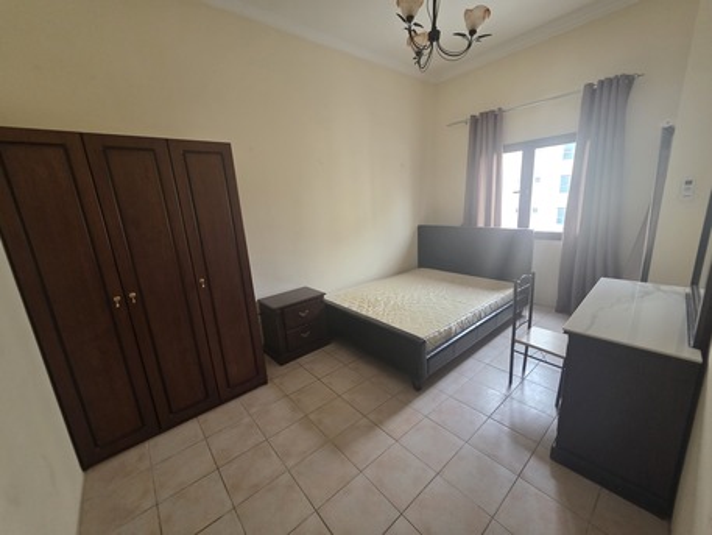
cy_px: 268
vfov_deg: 89.9
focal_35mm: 13
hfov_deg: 106.2
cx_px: 356
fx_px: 267
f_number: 1.9
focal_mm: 2.2
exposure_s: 1/100
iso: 320
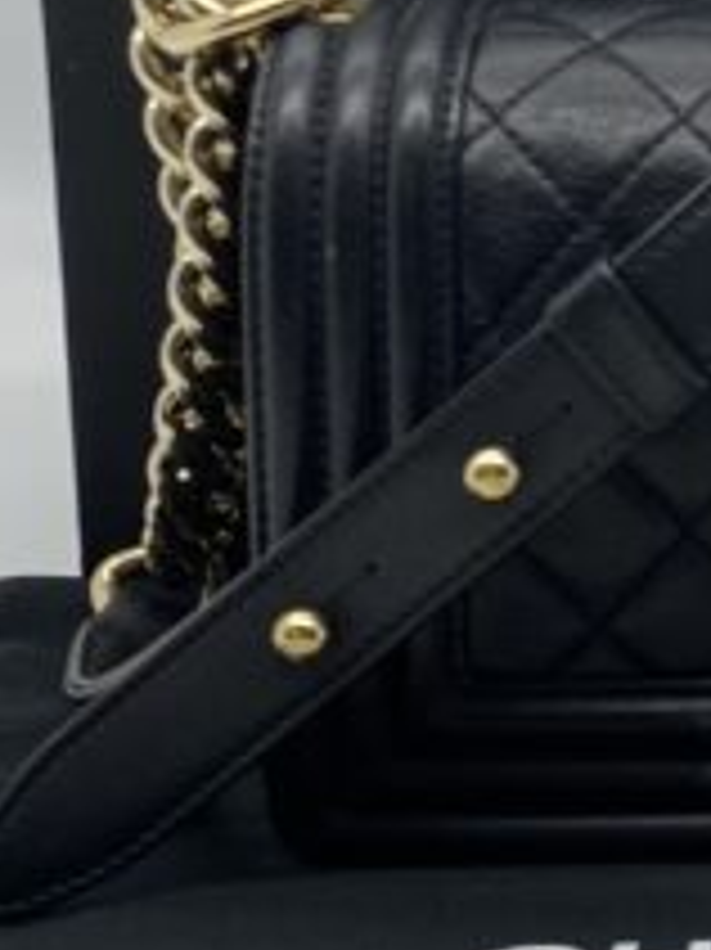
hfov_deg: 11.4
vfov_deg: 15.5
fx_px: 3454
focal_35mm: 126
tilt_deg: -11.5
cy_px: 144
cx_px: 968
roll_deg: -0.7
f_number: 1.8
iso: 32
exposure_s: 1/224
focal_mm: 4.25
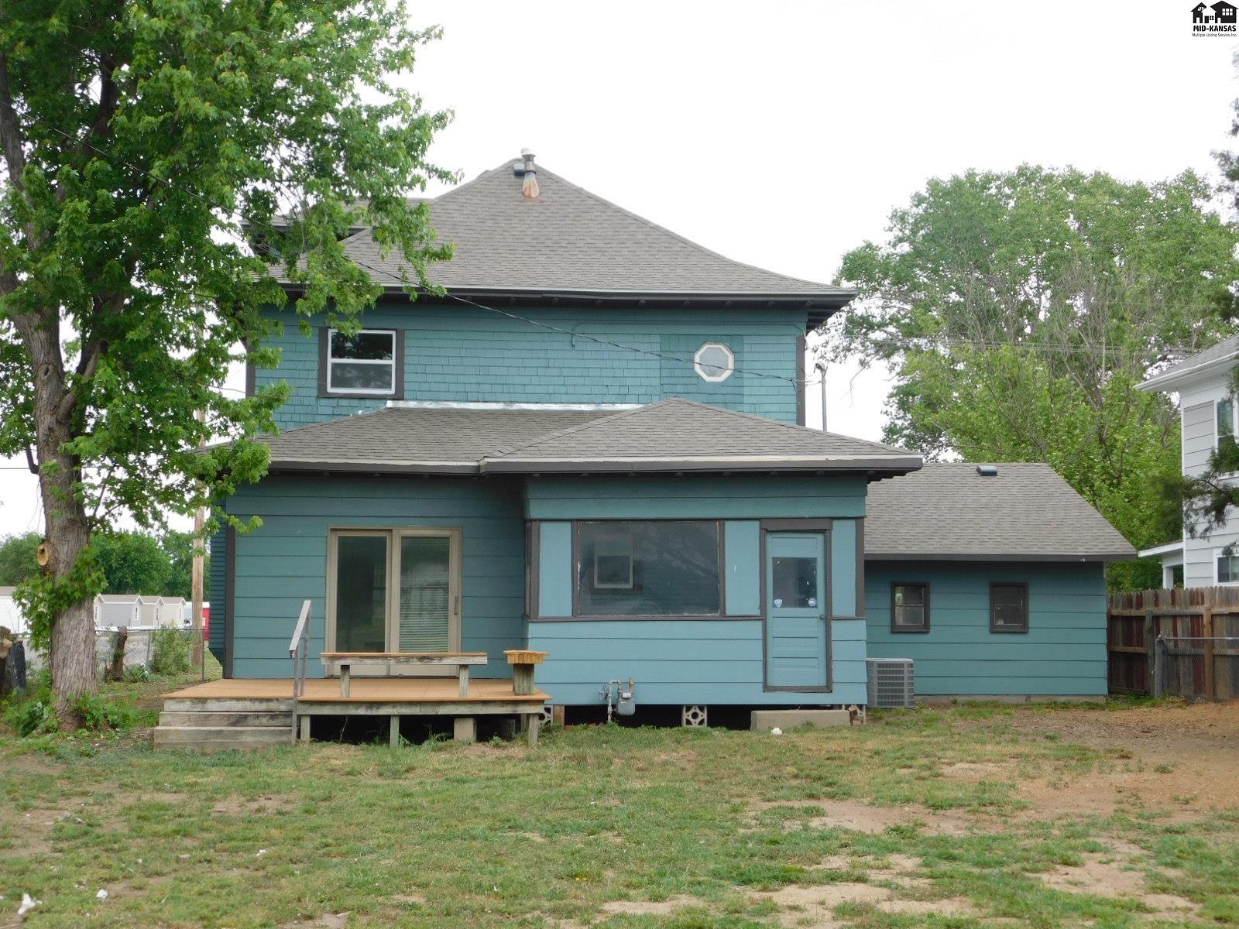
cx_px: 620
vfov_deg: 28.6
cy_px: 464
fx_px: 1825
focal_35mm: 51
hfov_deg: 37.5
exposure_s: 1/400
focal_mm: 9
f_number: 3.8
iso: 125
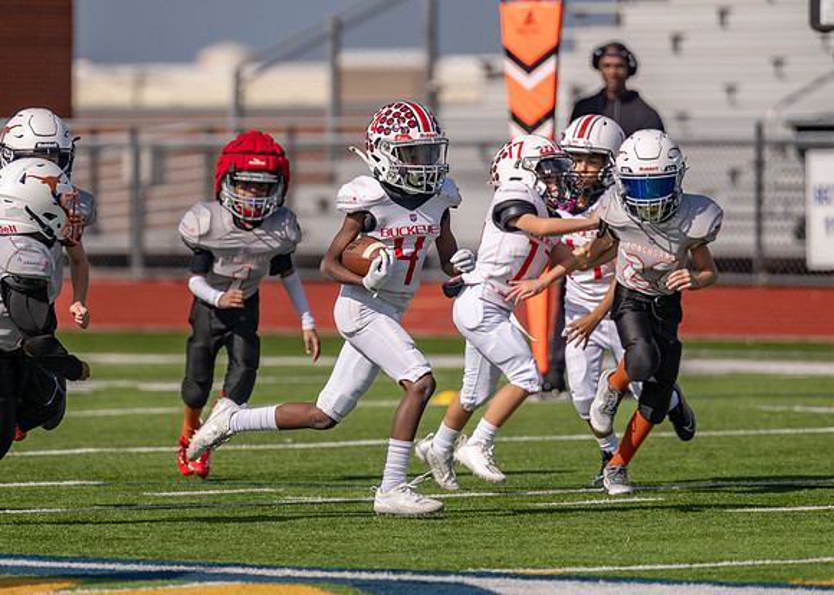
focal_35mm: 423
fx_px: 10019
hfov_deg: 4.8
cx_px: 328
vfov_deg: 3.4
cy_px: 260
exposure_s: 1/4000
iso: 160
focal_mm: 280
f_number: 4
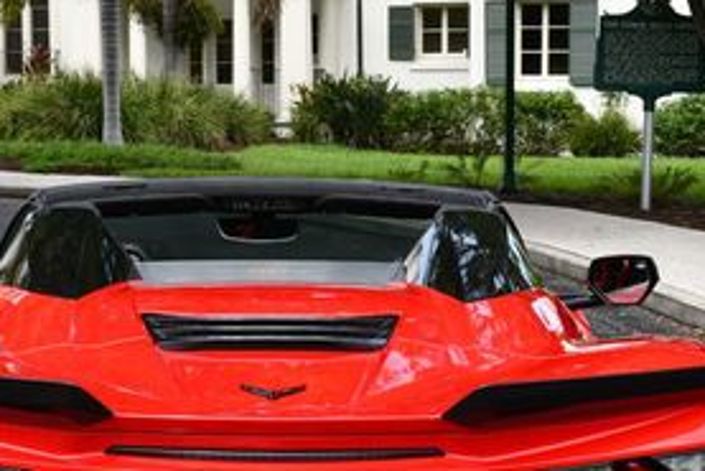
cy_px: 496
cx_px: 265
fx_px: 2351
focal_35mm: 120
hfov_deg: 17.0
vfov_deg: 11.3
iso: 200
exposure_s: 1/250
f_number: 8
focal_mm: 26
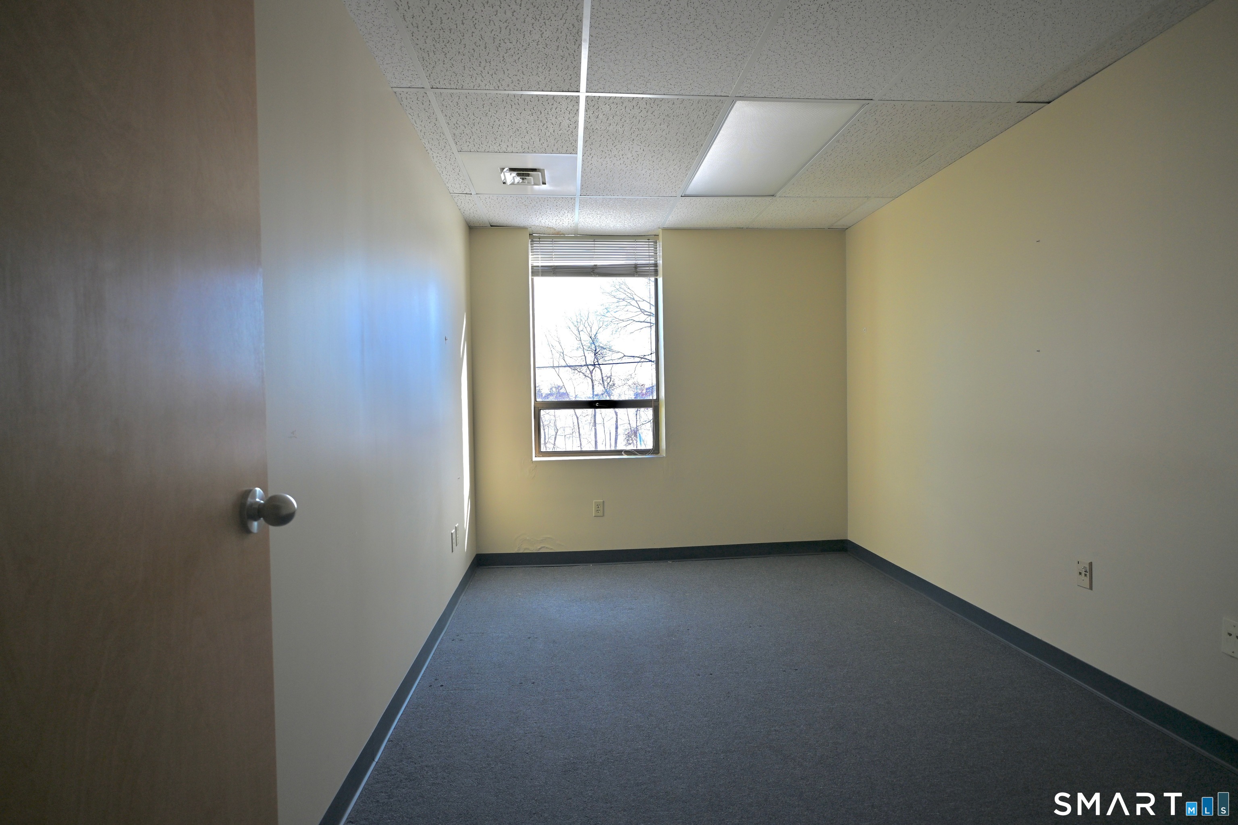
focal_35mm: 19
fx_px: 645
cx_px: 619
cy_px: 412
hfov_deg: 87.7
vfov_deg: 65.2
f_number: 4
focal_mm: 12.5
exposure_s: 1/250
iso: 220
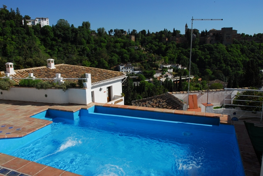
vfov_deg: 48.0
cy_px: 88
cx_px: 132
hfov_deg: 67.3
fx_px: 197
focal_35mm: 27
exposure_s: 1/320
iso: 100
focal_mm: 18
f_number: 9
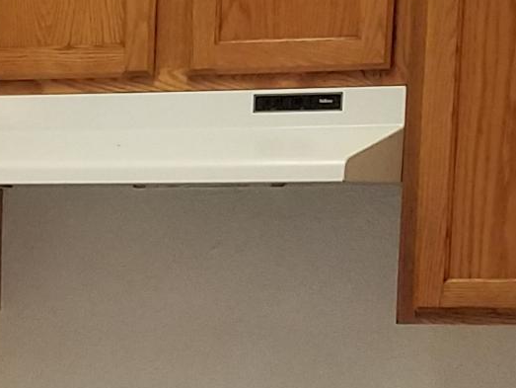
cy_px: 416
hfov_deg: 12.9
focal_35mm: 149
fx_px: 2223
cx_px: -128
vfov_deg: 9.9
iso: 160
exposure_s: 1/60
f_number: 1.7
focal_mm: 4.2
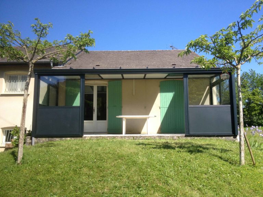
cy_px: 98
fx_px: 266
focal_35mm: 35
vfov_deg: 40.7
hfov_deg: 52.6
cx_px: 132
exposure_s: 1/665
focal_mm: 4.28
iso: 50
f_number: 2.4
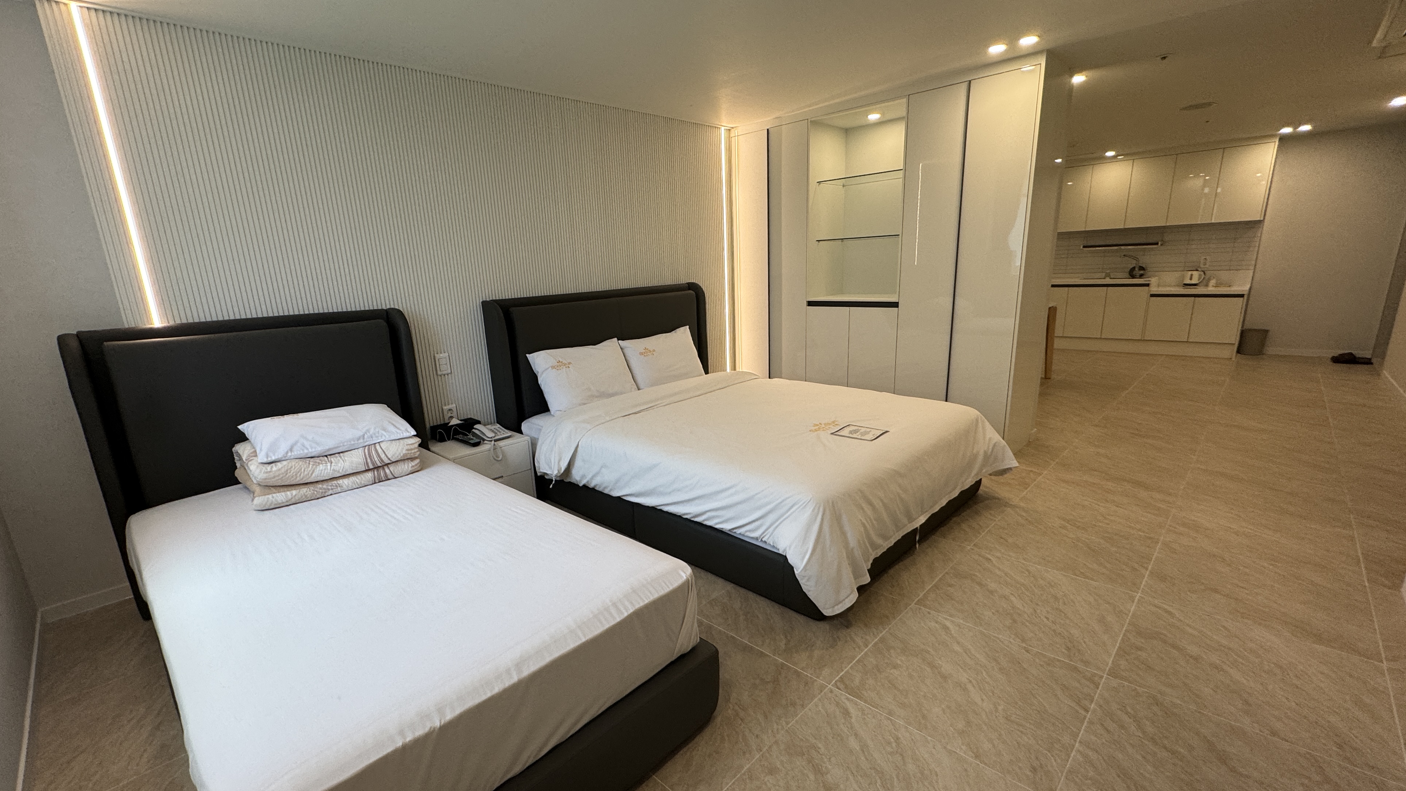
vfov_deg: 67.0
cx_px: 672
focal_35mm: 16
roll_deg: +2.2
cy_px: 418
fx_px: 596
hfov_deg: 99.3
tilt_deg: -15.3
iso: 125
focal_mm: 2.22
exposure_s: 1/120
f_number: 2.2
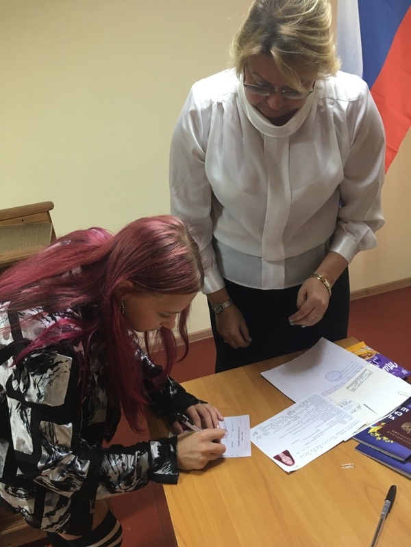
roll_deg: +8.4
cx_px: 206
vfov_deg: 61.7
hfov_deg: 48.2
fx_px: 459
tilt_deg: -22.3
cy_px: 274
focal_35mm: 29
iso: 100
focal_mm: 4.15
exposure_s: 1/33
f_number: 2.2
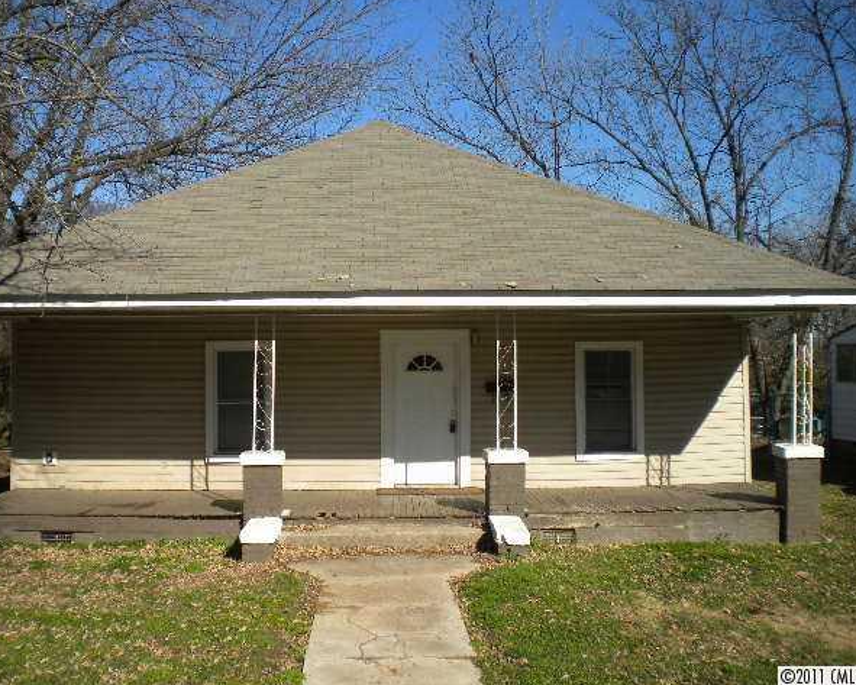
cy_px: 340
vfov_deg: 40.1
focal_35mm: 37
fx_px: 938
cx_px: 401
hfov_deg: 49.0
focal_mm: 6.3
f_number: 4.6
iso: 80
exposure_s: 1/737
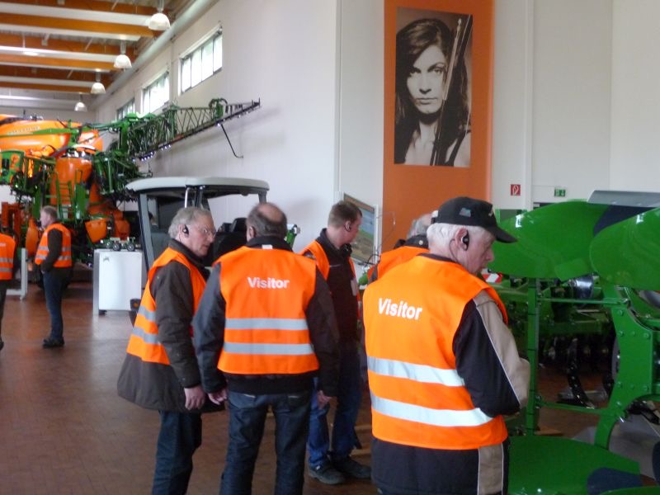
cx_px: 330
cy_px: 248
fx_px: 915
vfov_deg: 30.3
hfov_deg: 39.7
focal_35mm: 48
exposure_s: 1/30
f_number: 4.2
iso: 400
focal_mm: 8
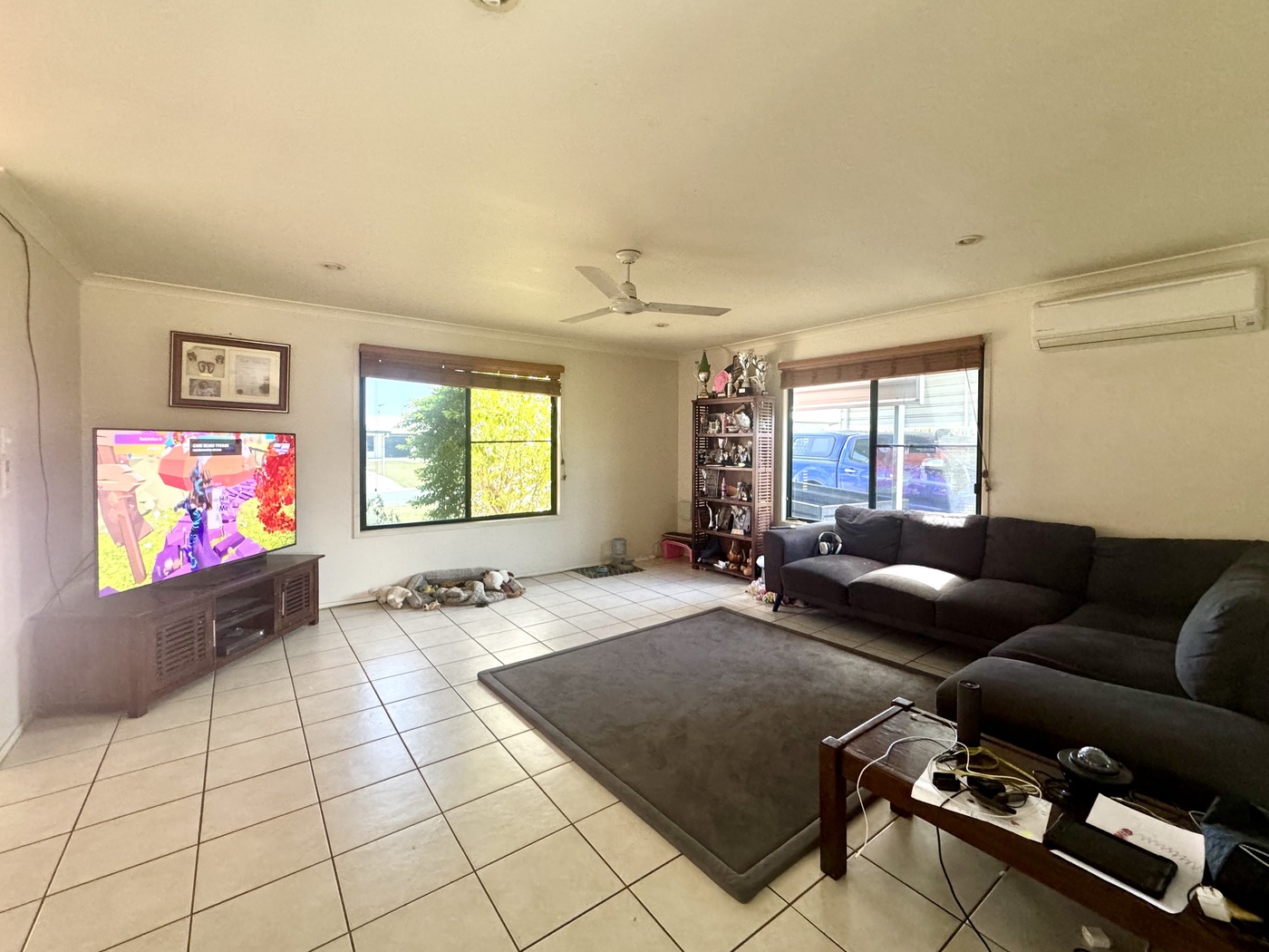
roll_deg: -0.3
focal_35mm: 15
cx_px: 667
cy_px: 456
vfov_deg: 81.7
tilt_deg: -1.4
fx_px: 550
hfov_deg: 98.1
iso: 320
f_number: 2.2
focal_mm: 2.22
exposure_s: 1/60
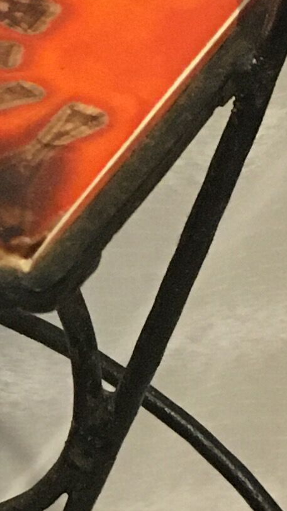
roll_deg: -4.0
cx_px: -137
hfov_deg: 7.6
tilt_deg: -41.4
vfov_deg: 13.6
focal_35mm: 157
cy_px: 397
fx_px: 2125
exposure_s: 1/17
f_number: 2.2
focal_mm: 4.15
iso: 250
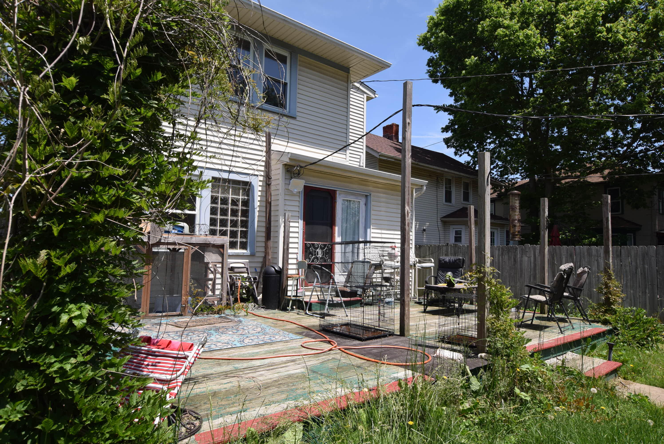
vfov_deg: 59.6
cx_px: 332
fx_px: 388
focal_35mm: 21
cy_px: 222
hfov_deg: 81.2
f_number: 8
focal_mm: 14
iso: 200
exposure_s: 1/250
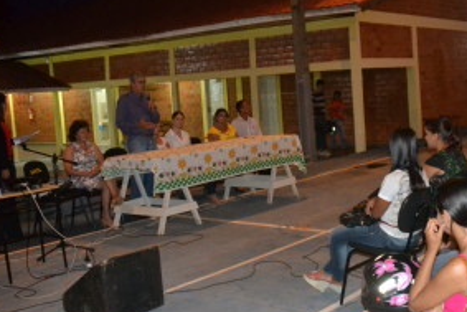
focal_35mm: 53
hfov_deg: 36.4
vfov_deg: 25.5
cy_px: 133
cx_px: 363
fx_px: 688
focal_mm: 20
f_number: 3.5
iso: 3200
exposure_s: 1/60
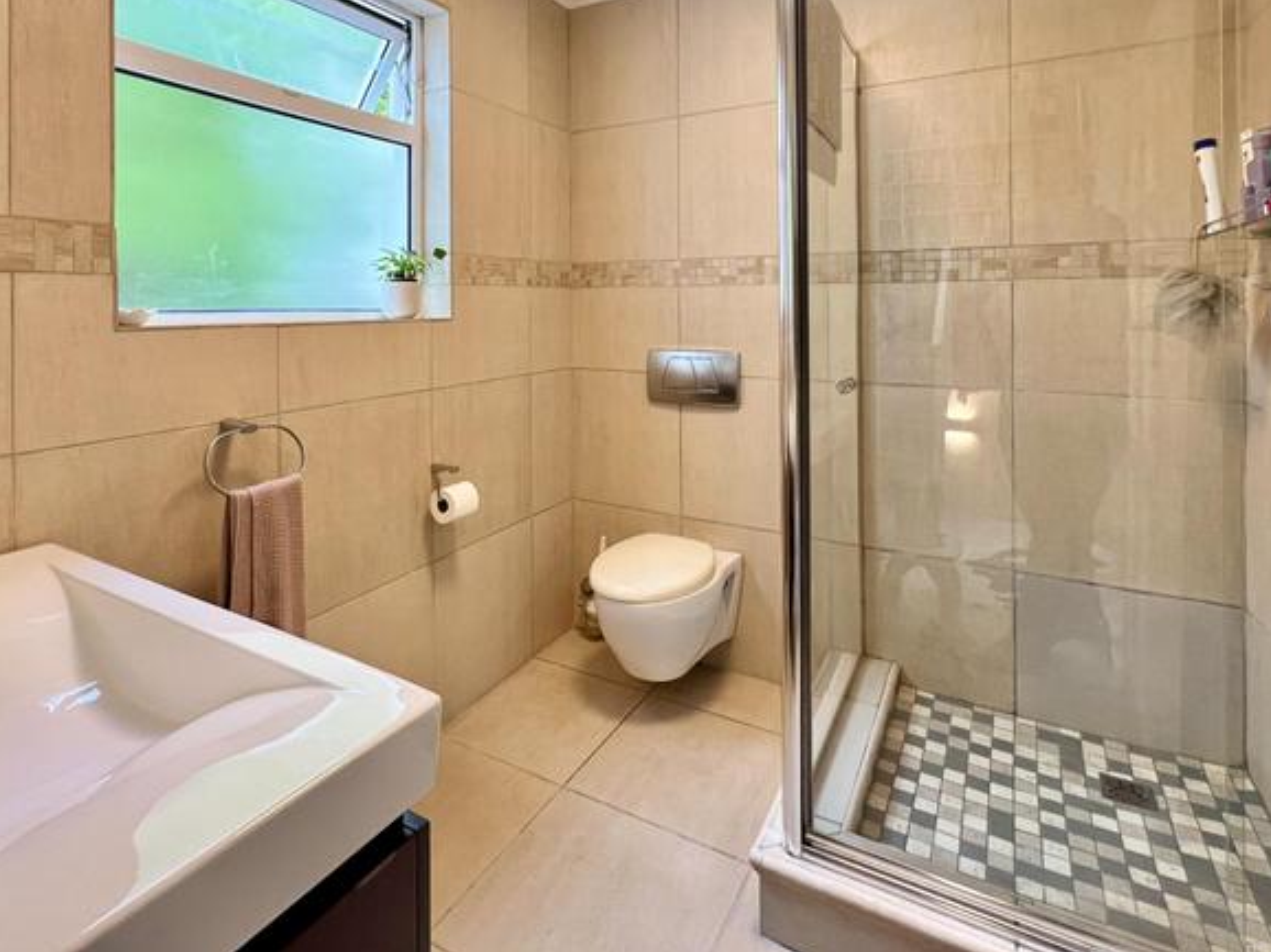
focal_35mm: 18
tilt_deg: -0.7
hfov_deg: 87.6
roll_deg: +0.3
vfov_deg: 69.0
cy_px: 299
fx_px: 661
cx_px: 589
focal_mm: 1.57
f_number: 1.8
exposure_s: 1/100
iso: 200
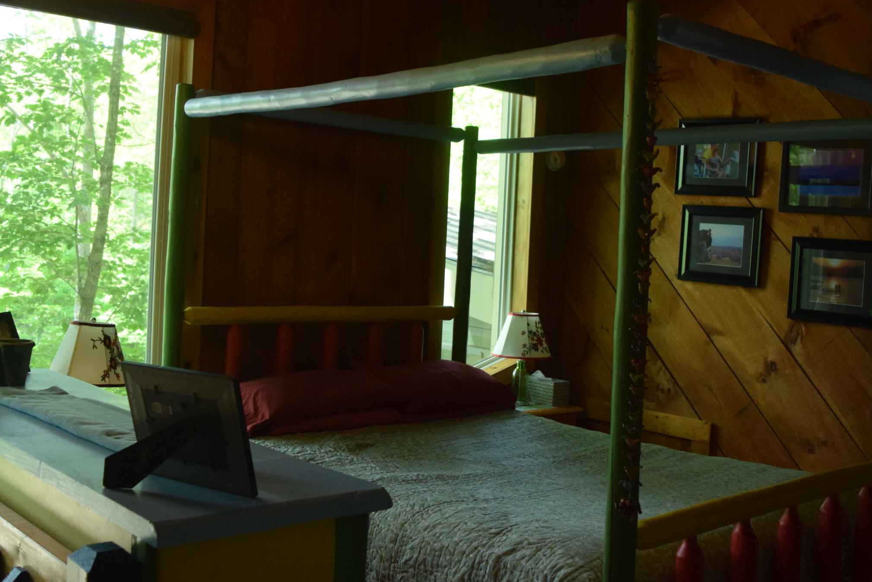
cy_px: 270
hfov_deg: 48.5
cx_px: 426
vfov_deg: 33.4
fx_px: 969
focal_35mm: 40
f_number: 3.5
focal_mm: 18
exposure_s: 1/60
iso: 1400
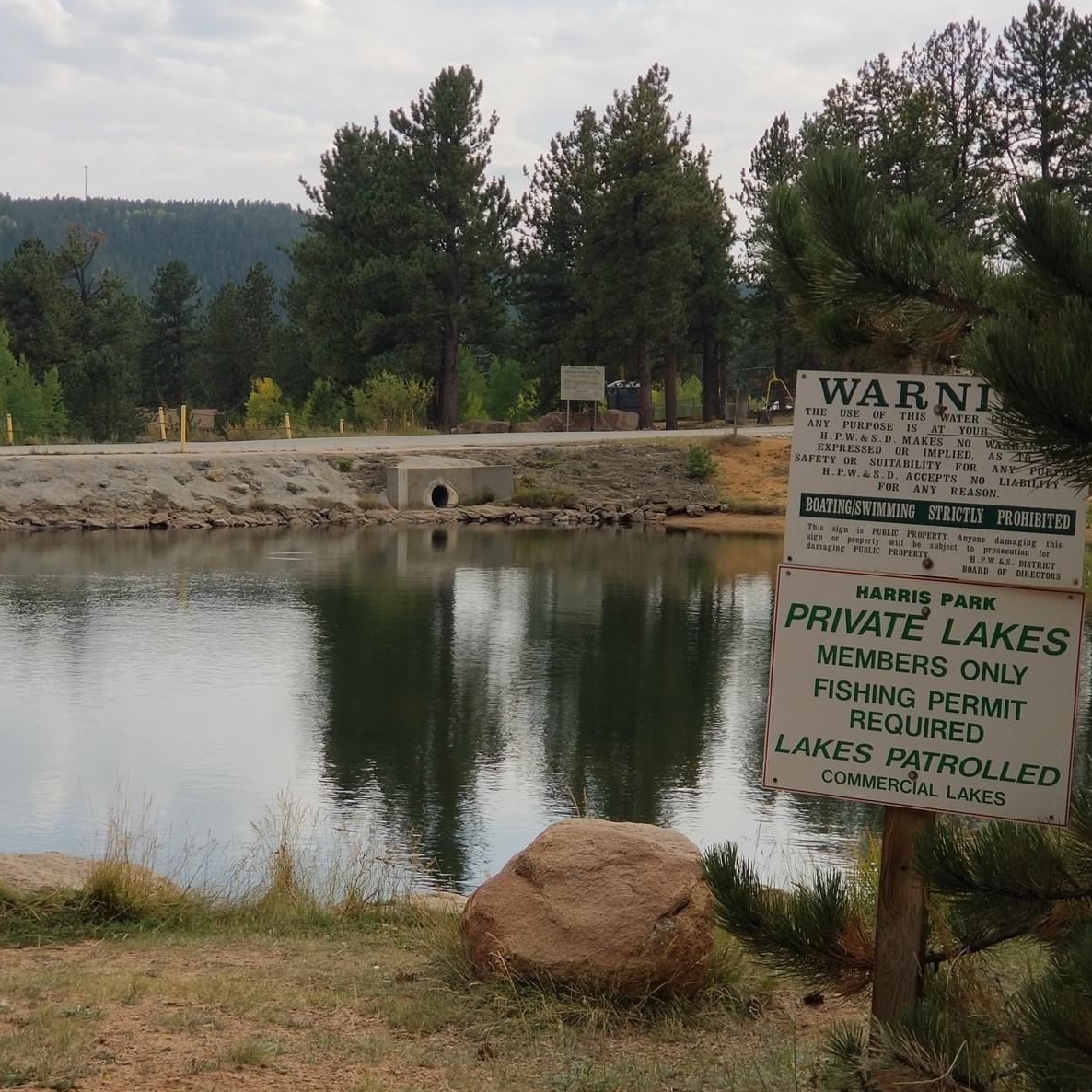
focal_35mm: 62
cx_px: 540
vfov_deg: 27.7
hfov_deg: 27.7
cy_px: 541
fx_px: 2213
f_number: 2.4
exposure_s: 1/760
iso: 25
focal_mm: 6
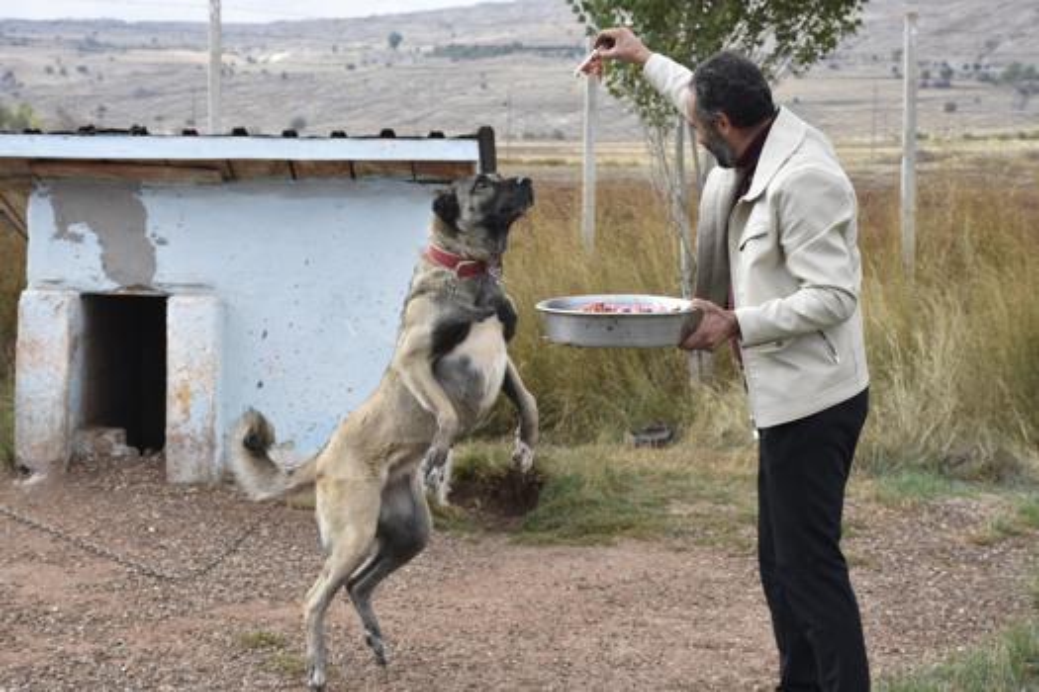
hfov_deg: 27.0
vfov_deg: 18.2
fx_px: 2164
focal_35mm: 75
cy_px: 346
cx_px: 520
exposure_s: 1/500
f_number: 8
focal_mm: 50
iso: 360
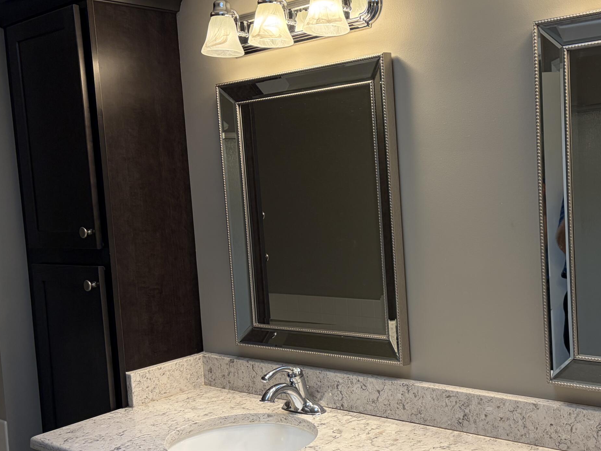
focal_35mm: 42
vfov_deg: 34.3
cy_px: 234
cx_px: 419
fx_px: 729
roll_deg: +3.9
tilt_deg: -4.3
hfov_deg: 43.9
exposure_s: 1/125
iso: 100
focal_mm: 5.96
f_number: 1.6
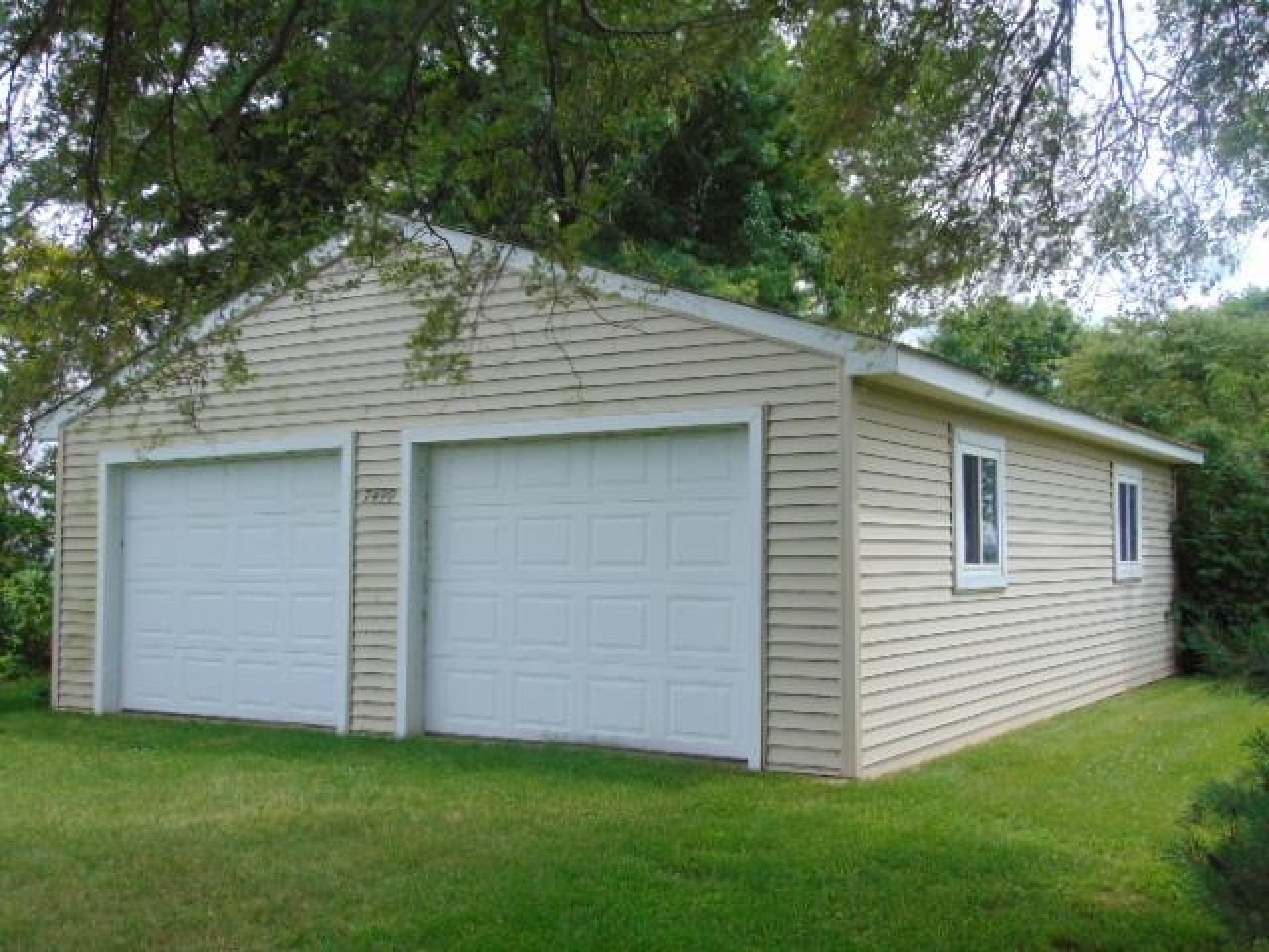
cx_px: 634
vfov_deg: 36.8
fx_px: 1430
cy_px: 476
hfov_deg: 47.9
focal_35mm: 39
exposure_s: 1/500
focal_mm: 6.9
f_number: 3.3
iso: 80
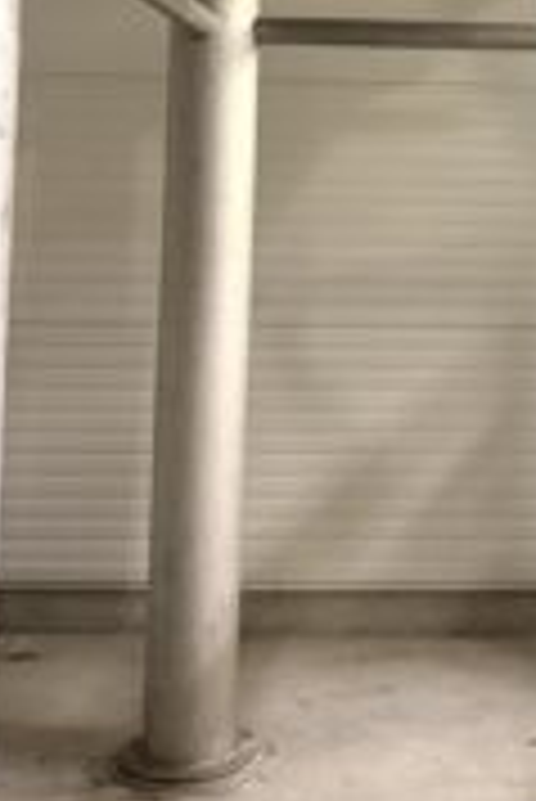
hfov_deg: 23.2
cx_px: 541
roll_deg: -1.8
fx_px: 1248
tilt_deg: +4.5
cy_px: 104
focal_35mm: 56
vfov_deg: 34.0
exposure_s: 1/50
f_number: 1.78
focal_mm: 6.76
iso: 500
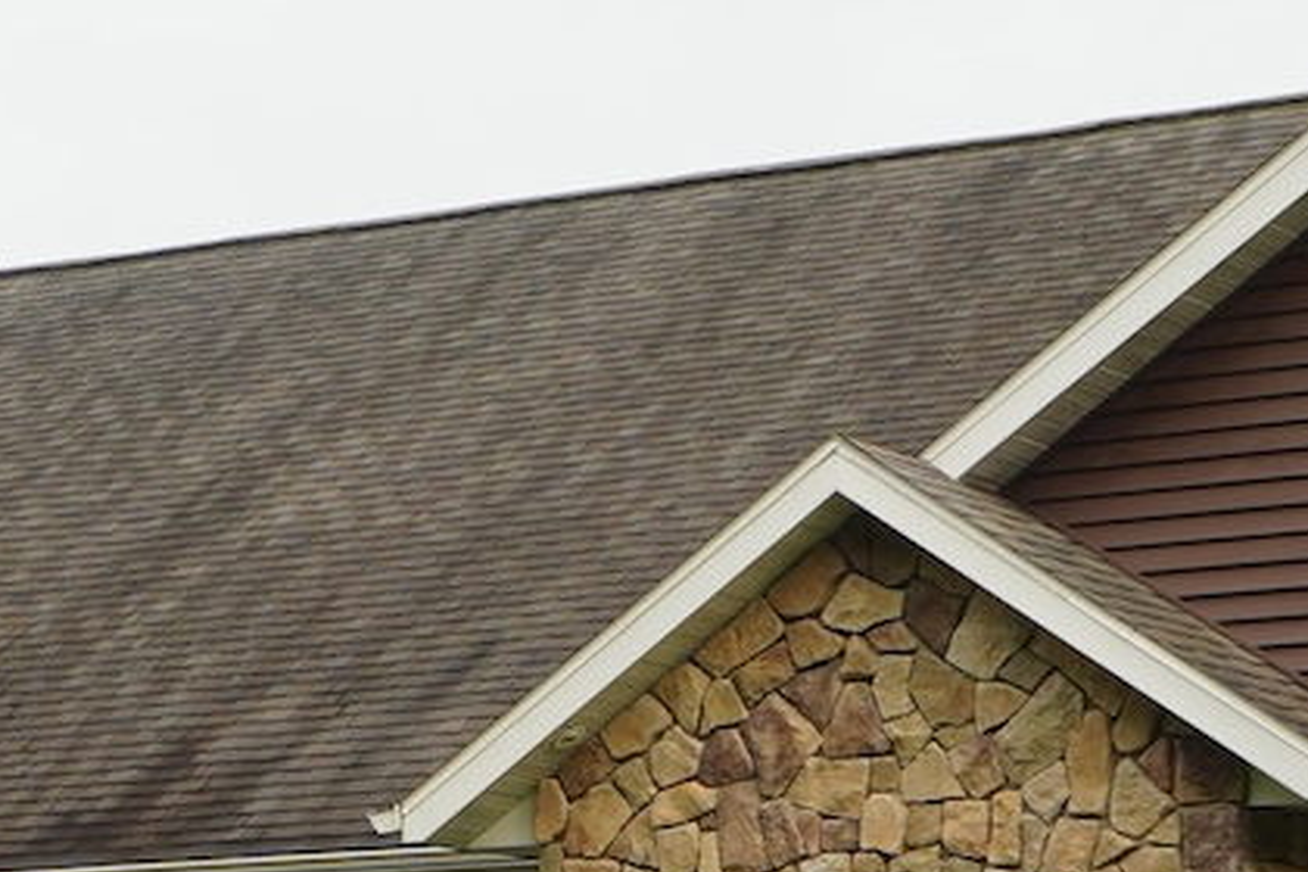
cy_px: 741
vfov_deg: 9.4
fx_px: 5299
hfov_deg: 13.9
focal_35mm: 146
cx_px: 112
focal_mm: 17
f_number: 5.6
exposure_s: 1/100
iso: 100
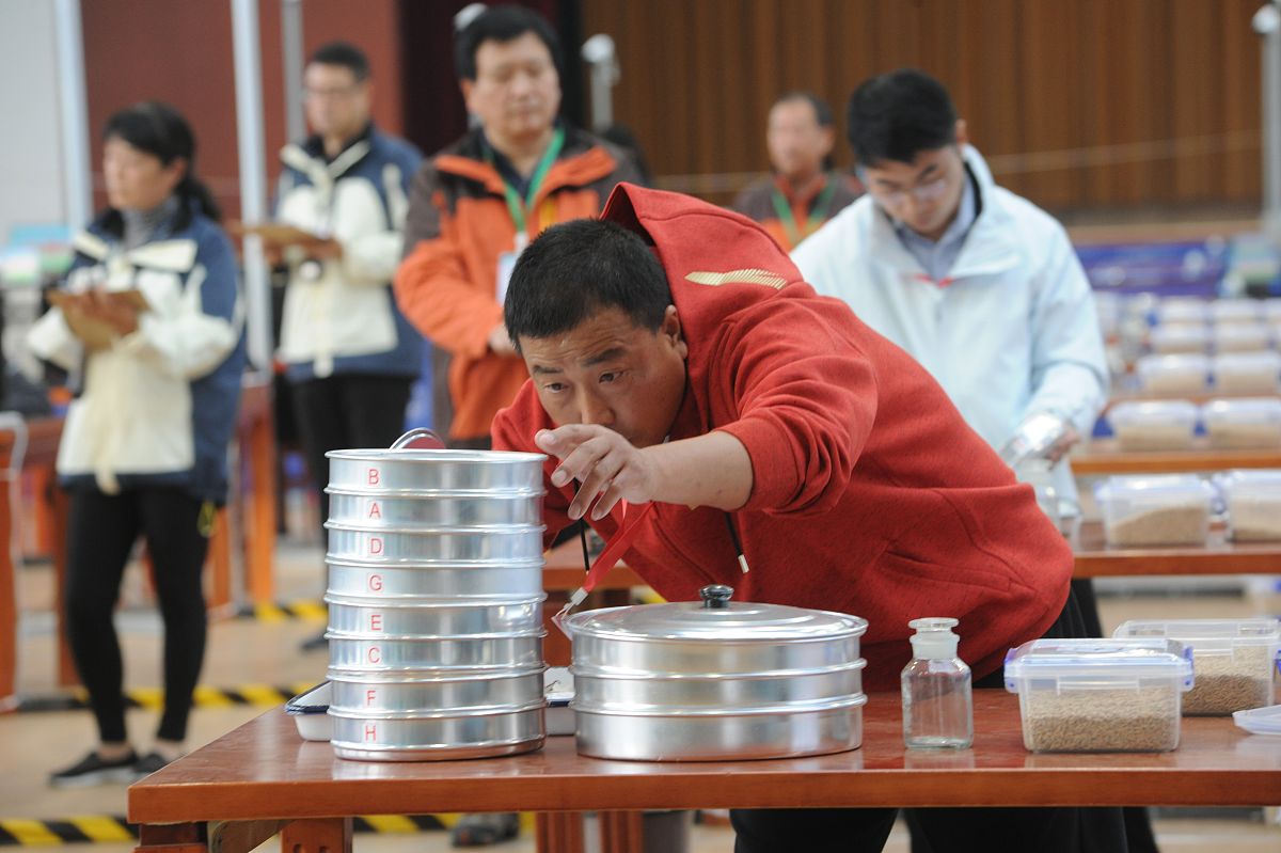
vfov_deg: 8.1
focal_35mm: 170
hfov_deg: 12.1
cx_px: 640
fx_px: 6046
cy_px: 426
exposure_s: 1/60
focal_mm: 170
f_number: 8
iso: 1000
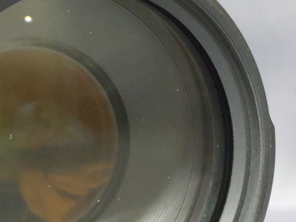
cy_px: 149
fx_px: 1292
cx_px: -16
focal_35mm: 151
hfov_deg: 12.9
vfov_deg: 9.8
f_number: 3.7
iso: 1600
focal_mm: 11.1
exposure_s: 1/50
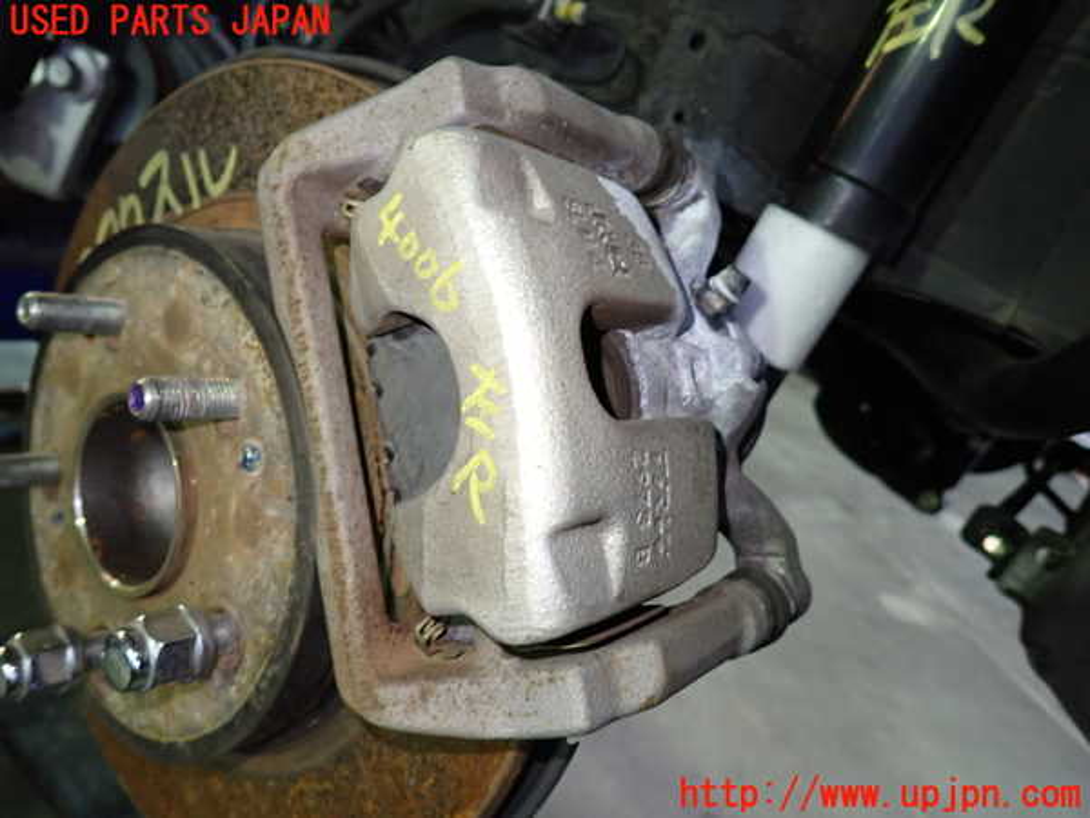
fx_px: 787
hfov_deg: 69.4
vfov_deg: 54.9
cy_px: 409
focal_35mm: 25
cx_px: 545
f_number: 2
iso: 320
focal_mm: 4.5
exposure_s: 1/30
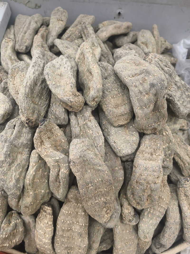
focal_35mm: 27
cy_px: 127
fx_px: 198
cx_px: 95
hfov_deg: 51.3
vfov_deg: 65.3
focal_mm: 5.54
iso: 400
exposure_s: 1/50
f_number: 1.8
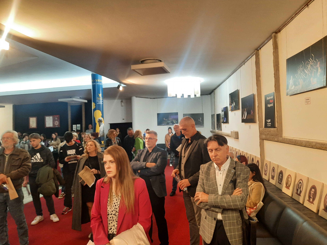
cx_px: 164
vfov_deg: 54.9
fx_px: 236
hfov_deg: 69.4
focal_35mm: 25
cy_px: 122
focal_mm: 4.6
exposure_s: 1/25
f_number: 2
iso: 400
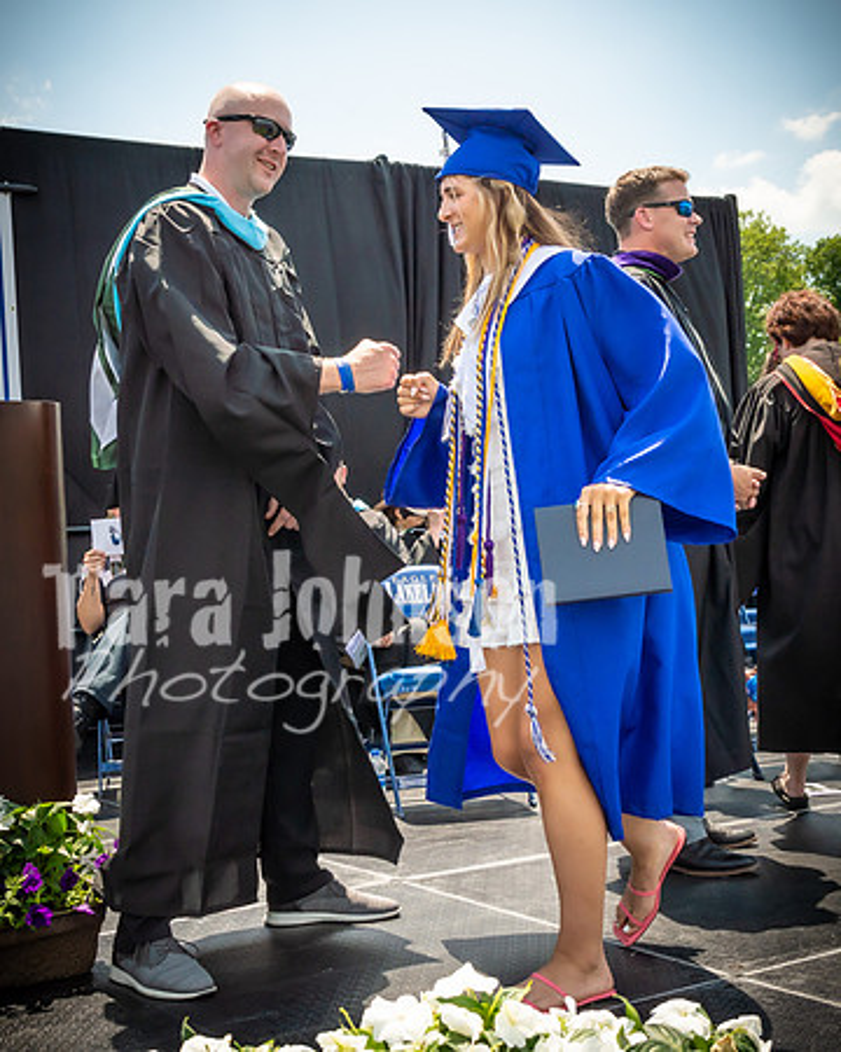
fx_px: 1566
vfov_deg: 37.1
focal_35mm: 50
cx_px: 420
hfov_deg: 30.1
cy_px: 483
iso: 200
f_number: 7.1
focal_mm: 22
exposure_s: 1/800
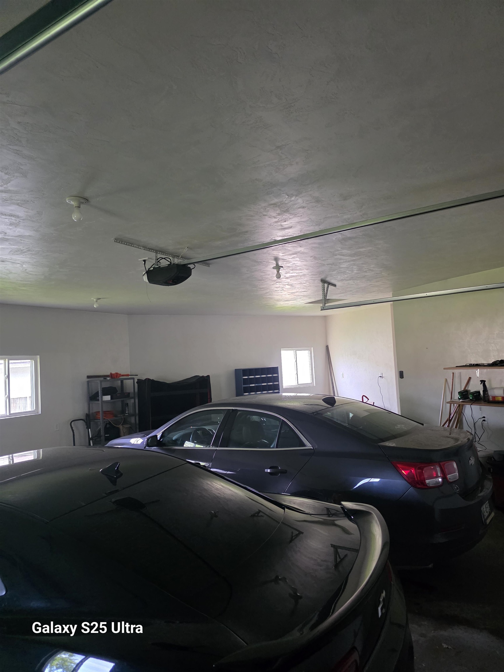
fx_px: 446
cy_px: 336
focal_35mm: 23
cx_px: 252
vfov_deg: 73.9
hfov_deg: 58.9
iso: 1000
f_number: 1.7
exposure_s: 1/120
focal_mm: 6.3
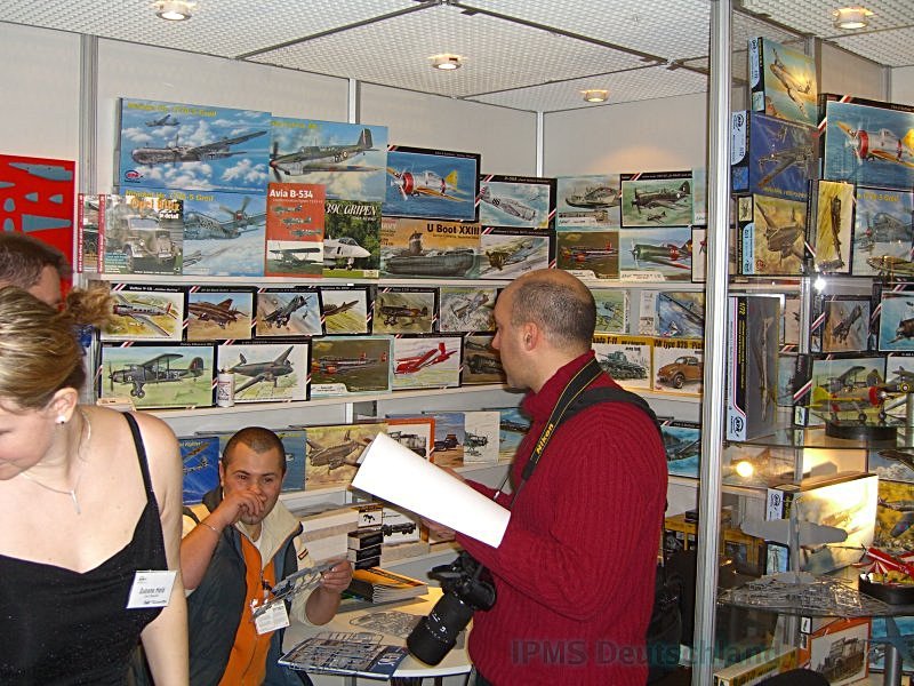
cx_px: 457
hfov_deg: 49.0
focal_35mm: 38
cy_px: 343
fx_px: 1003
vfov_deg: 37.7
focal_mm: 7.9
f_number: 2.8
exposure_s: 1/60
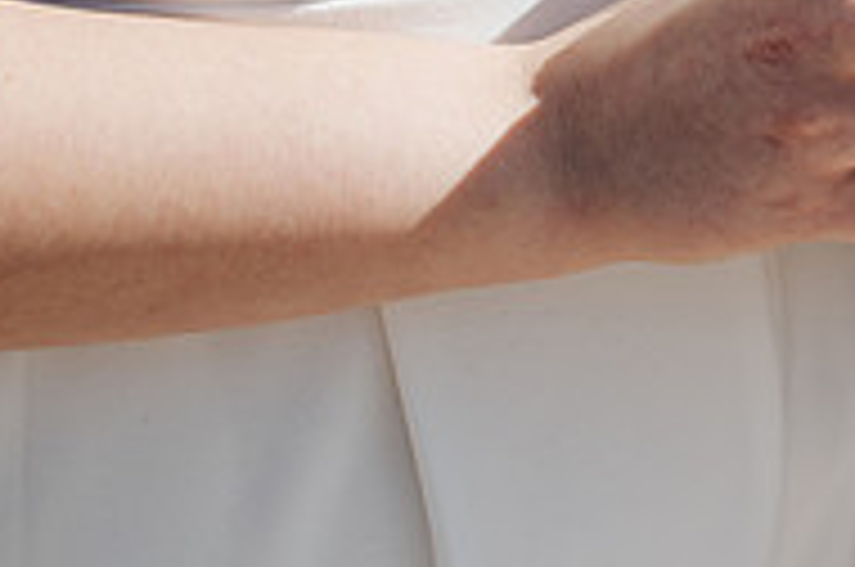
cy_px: -76
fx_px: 2537
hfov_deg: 17.8
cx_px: 1130
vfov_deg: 12.5
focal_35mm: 107
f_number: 3.2
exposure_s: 1/1250
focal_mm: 35
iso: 125
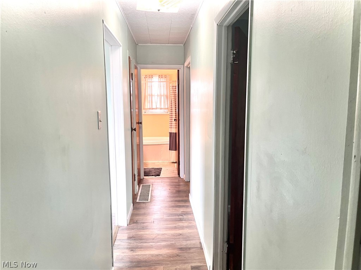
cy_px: 135
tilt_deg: -7.0
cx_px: 180
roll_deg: -0.4
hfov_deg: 67.3
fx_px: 271
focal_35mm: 26
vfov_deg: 53.1
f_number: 1.6
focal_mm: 5.1
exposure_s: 1/60
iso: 80
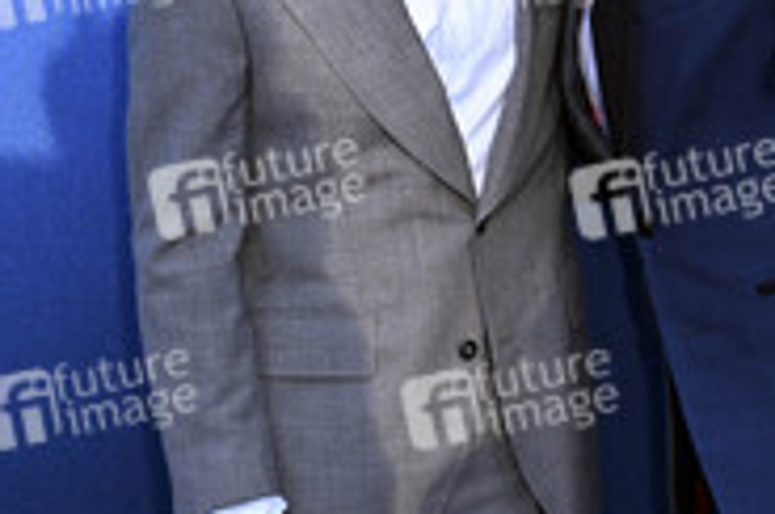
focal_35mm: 86
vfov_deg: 15.7
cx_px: 567
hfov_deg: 23.5
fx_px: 1848
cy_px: 84
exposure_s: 1/250
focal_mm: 35
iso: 500
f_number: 6.3
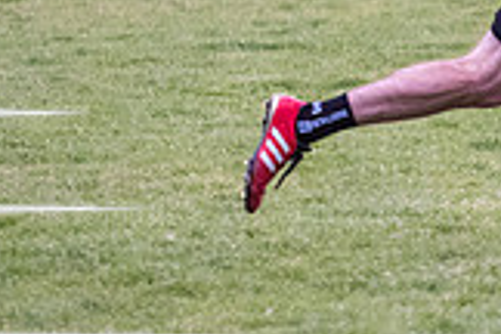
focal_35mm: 931
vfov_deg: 1.5
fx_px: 12955
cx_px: 705
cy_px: -78
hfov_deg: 2.2
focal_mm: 125
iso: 2000
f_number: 2.8
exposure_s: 1/1250
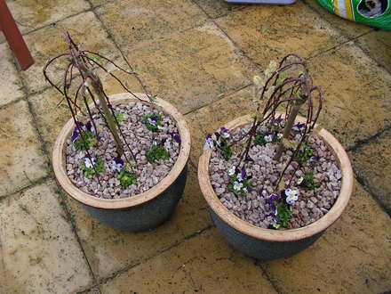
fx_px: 407
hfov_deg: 51.4
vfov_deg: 39.7
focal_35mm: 36
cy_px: 147
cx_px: 196
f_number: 3.2
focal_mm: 6
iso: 64
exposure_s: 1/100
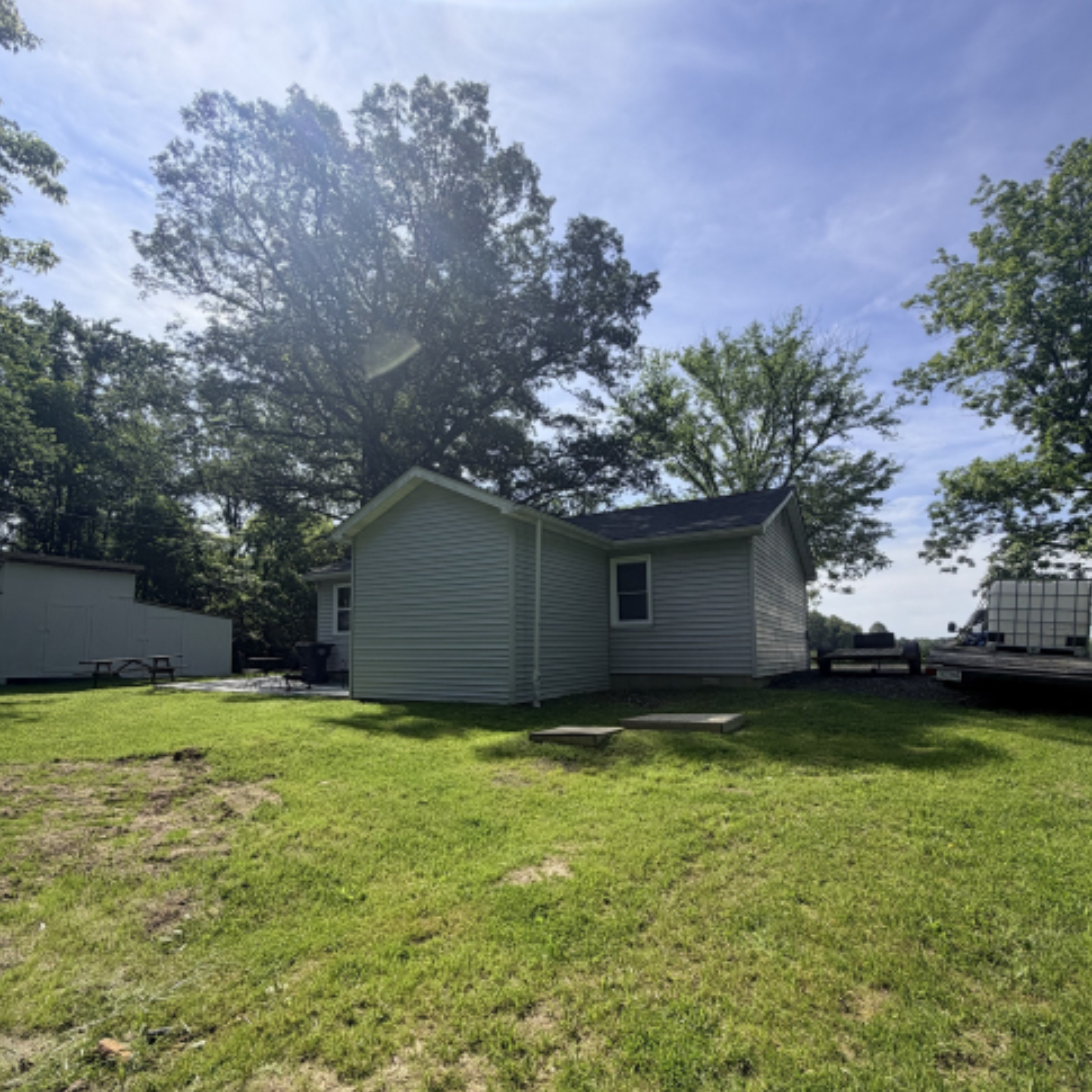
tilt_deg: +4.4
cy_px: 616
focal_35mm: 17
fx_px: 607
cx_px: 547
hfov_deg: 84.0
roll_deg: +0.8
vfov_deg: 83.6
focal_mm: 2.22
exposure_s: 1/1259
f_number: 2.2
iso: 25
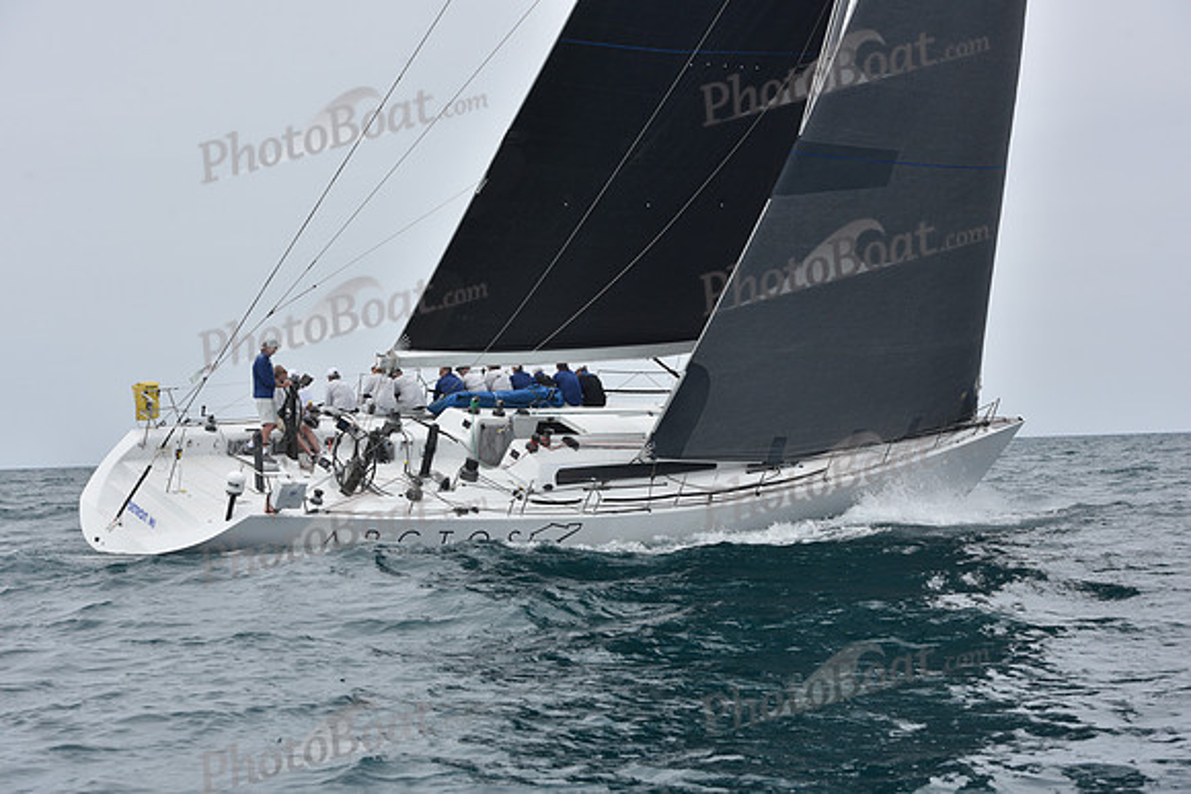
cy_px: 397
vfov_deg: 19.5
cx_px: 596
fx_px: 2316
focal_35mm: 70
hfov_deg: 28.8
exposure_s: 1/800
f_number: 8
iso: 250
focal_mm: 70
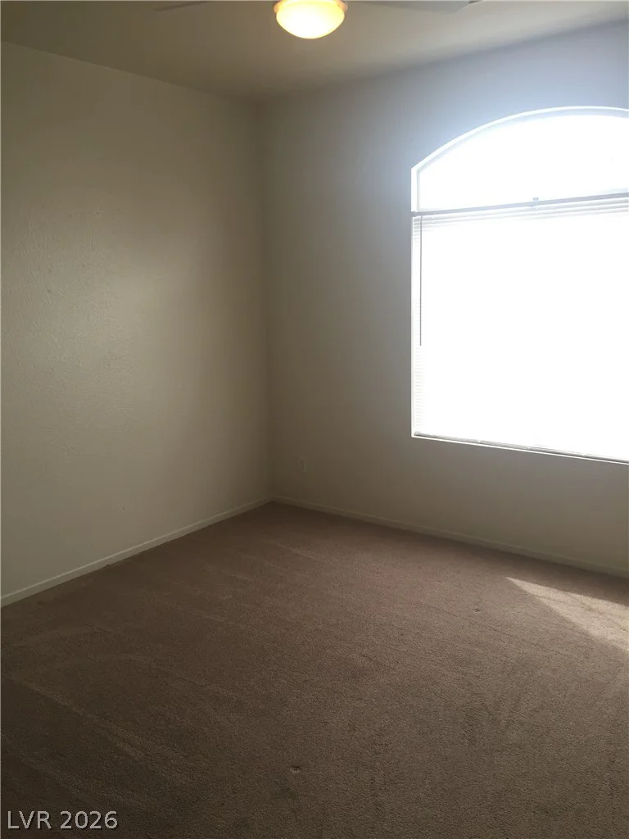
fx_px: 703
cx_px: 314
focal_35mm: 29
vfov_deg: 61.7
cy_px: 420
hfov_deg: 48.2
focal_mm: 4.15
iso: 50
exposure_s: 1/120
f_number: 2.2
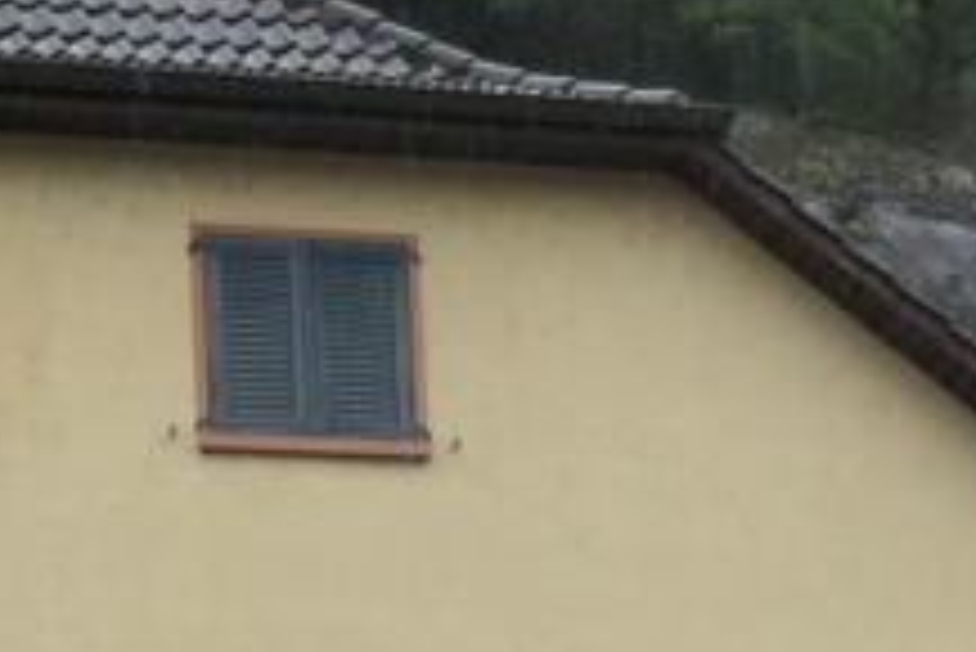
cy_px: 976
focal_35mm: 166
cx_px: 243
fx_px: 4503
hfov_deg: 12.3
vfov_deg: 8.1
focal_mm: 8.8
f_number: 3.3
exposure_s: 1/200
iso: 200
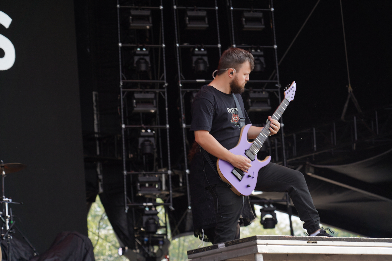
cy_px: 130
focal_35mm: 105
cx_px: 196
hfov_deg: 19.5
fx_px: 1143
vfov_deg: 13.0
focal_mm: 105
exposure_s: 1/200
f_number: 5.6
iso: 100
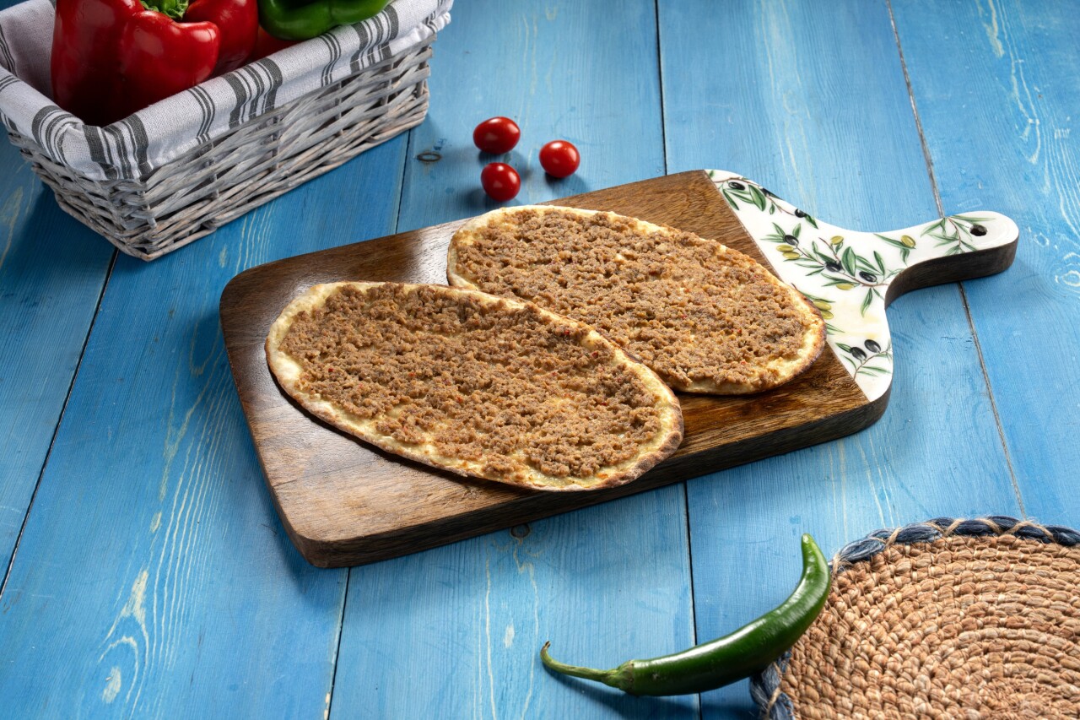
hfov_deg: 35.1
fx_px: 1710
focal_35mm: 57
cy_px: 360
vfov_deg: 23.8
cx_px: 540
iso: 200
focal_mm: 57
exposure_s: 1/100
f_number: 13
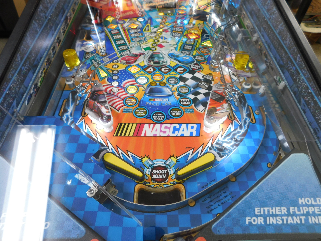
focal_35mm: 23
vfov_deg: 58.9
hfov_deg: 73.9
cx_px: 160
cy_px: 120
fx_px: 213
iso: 140
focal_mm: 4
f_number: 3
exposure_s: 1/30
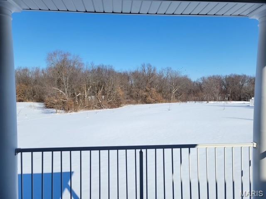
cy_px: 100
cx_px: 133
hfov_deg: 67.3
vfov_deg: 53.1
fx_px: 200
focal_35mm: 26
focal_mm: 5.4
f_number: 1.8
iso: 40
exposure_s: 1/4199
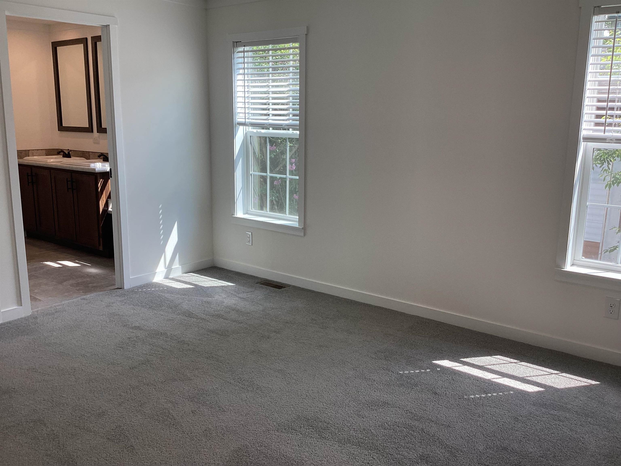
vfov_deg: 45.4
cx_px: 310
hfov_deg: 58.4
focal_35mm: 31
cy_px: 233
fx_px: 556
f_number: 2.4
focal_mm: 3.3
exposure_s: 1/100
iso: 25
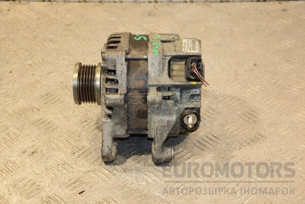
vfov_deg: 15.7
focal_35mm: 87
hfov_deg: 23.4
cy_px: 102
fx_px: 737
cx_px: 152
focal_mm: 58
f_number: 5
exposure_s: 1/160
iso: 800
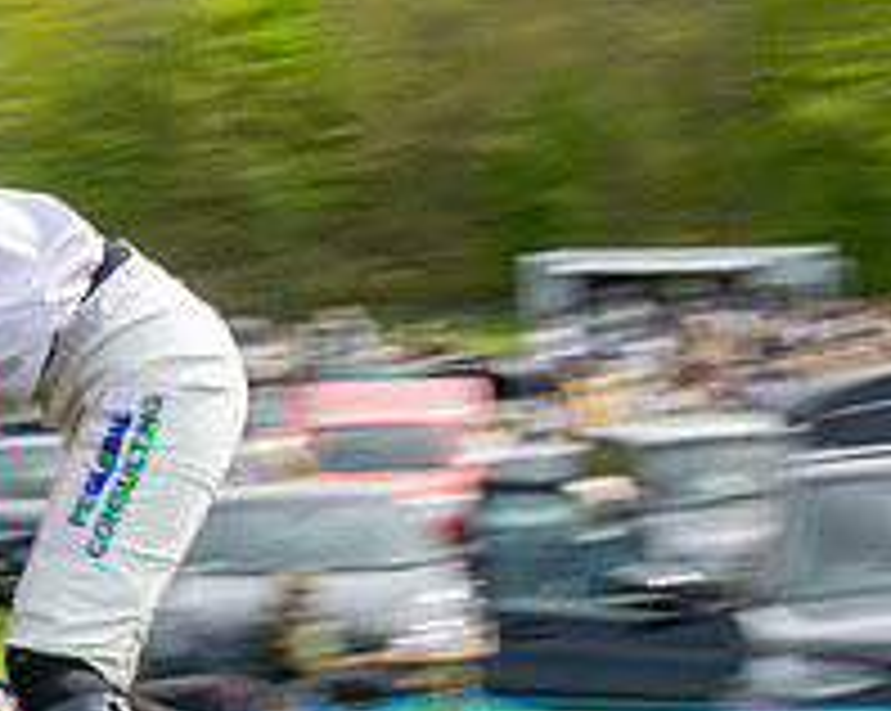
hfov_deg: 7.5
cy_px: 944
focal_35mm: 258
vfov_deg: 5.9
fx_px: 6797
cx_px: -79
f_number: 9
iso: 100
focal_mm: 77
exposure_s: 1/160
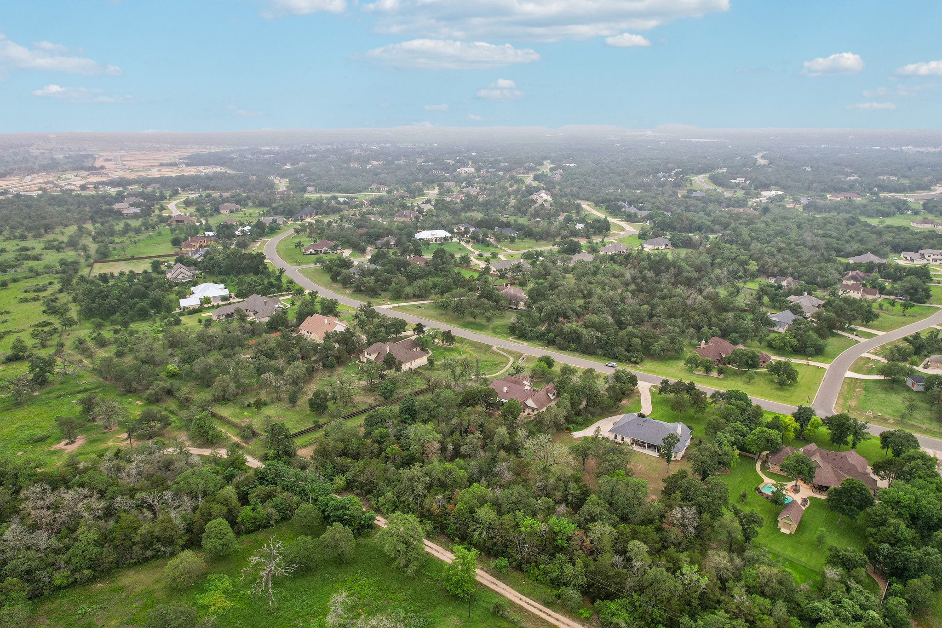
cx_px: 471
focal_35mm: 22
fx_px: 576
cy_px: 314
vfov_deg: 57.2
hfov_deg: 78.6
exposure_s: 1/320
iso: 100
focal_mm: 8.4
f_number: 2.8
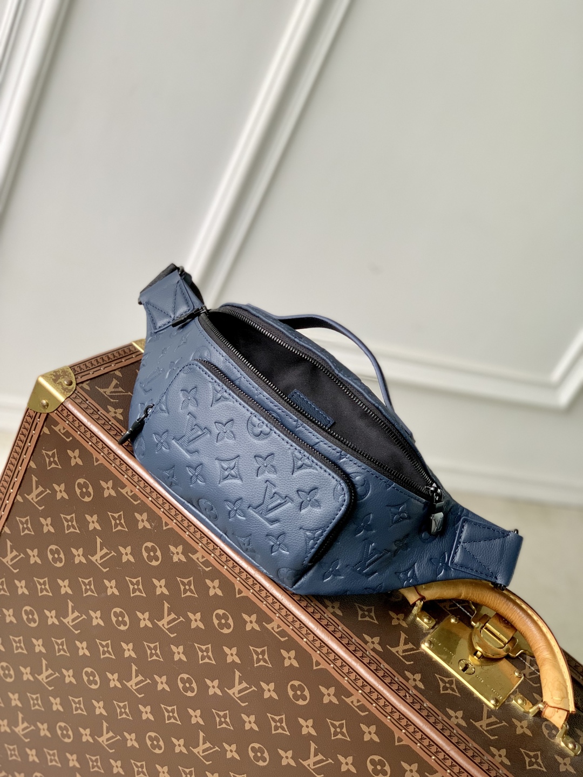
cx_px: 292
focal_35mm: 52
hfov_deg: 28.0
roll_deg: -27.4
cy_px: 388
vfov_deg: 36.8
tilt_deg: -31.6
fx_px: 1168
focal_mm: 6
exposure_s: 1/122
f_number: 2.4
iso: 64
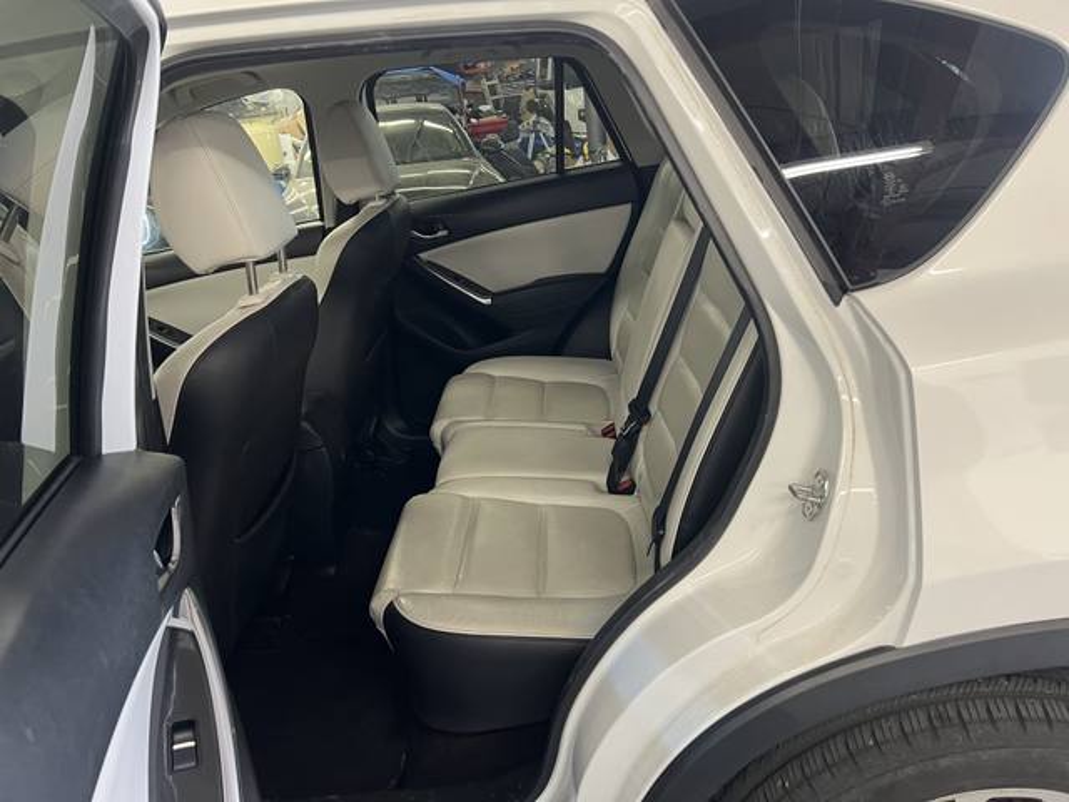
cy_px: 401
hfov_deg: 67.3
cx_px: 534
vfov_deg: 53.1
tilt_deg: -20.5
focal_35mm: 26
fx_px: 803
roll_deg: +6.3
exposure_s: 1/60
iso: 160
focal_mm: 5.7
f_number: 1.5
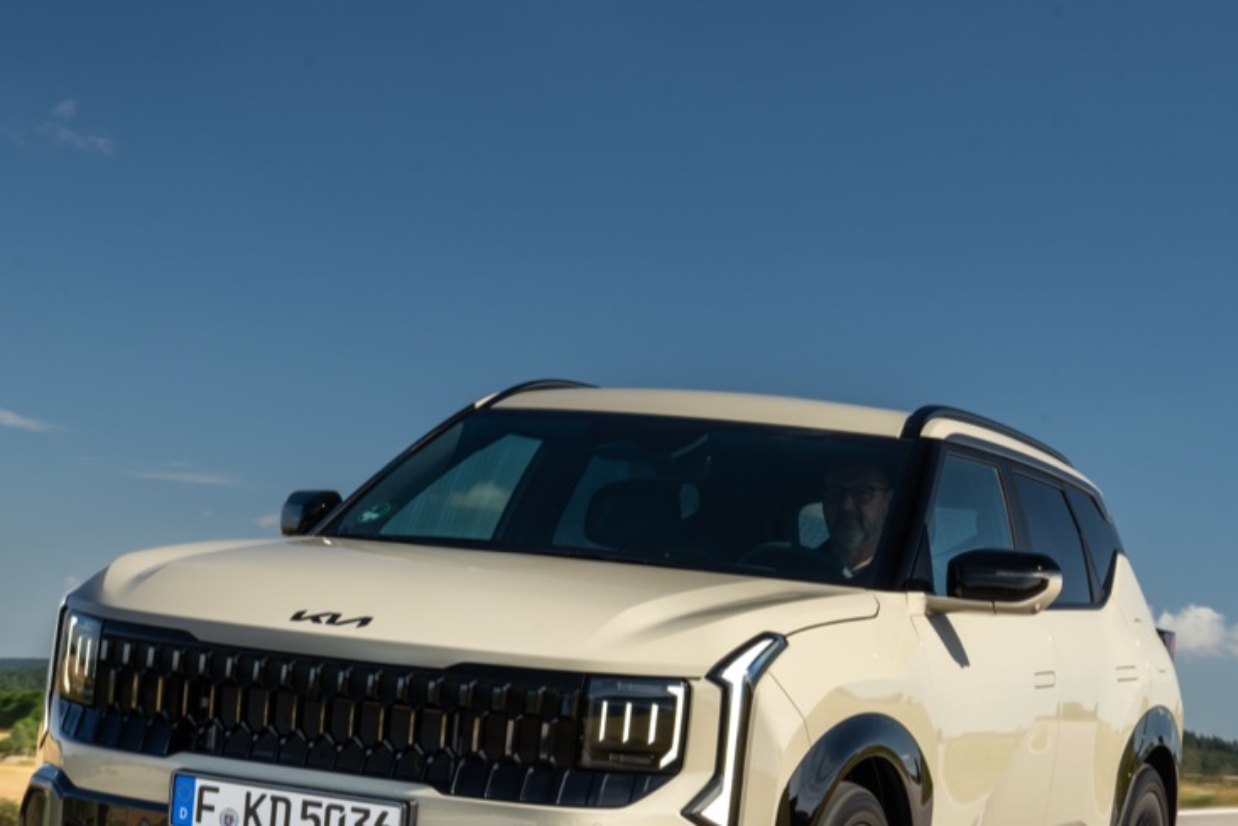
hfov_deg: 24.2
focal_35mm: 84
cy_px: 700
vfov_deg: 16.1
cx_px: 561
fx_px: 2889
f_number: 18
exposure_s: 1/25
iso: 100
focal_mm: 44
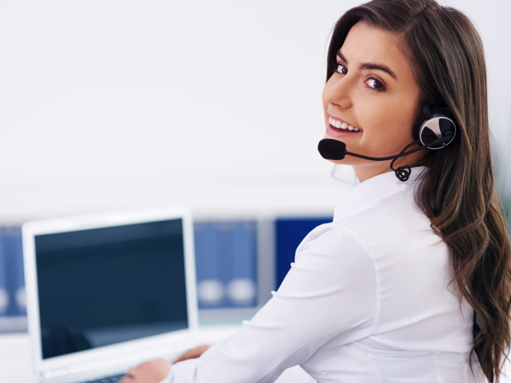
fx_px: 1373
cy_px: 193
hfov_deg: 21.1
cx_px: 279
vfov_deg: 15.9
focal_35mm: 93
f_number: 2
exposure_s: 1/125
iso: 100
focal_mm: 85
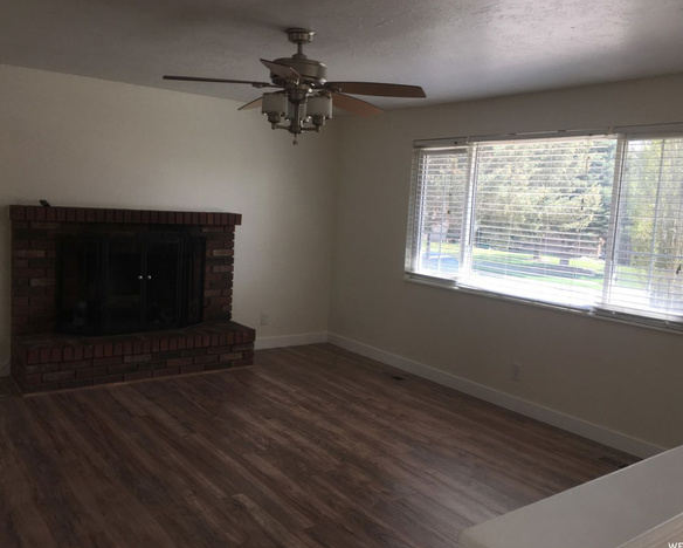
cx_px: 337
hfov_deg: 57.1
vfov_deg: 47.2
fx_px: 627
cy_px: 270
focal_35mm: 31
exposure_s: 1/120
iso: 25
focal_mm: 4.15
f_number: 2.2
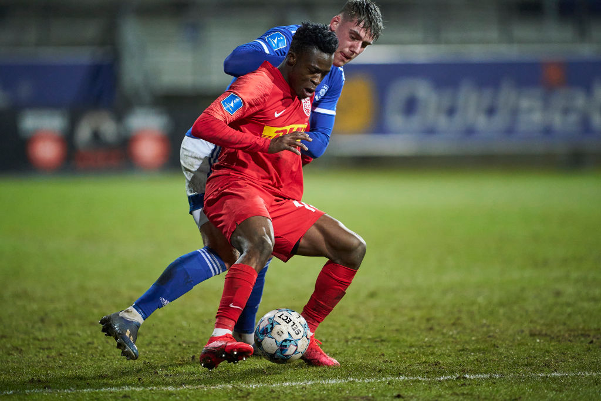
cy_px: 200
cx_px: 300
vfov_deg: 3.4
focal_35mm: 400
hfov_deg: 5.2
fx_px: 6678
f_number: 2.8
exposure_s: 1/1600
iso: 5000
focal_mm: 400
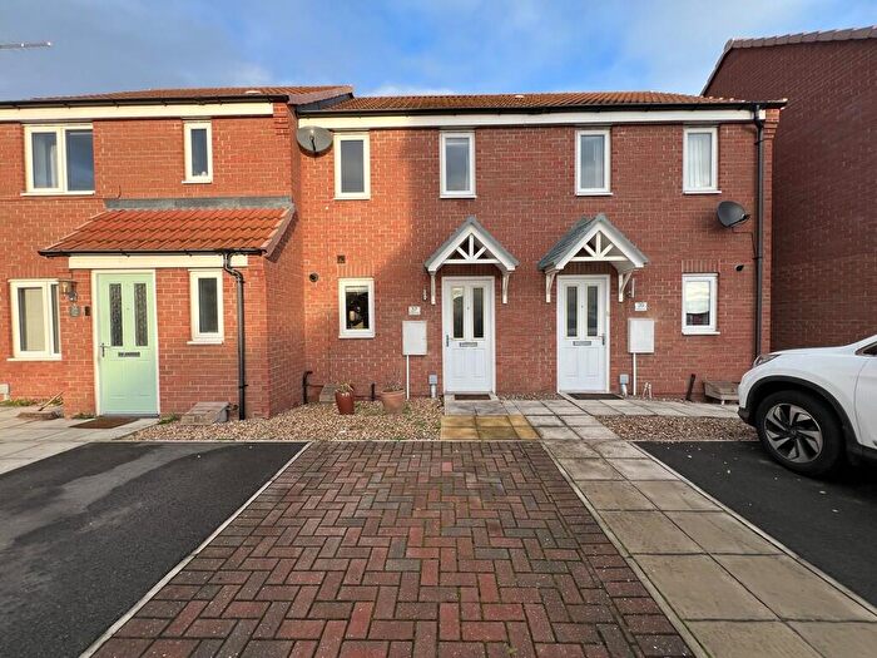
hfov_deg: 106.2
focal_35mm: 13
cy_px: 329
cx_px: 438
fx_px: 329
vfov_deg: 89.9
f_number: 1.8
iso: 32
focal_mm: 1.57
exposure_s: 1/256
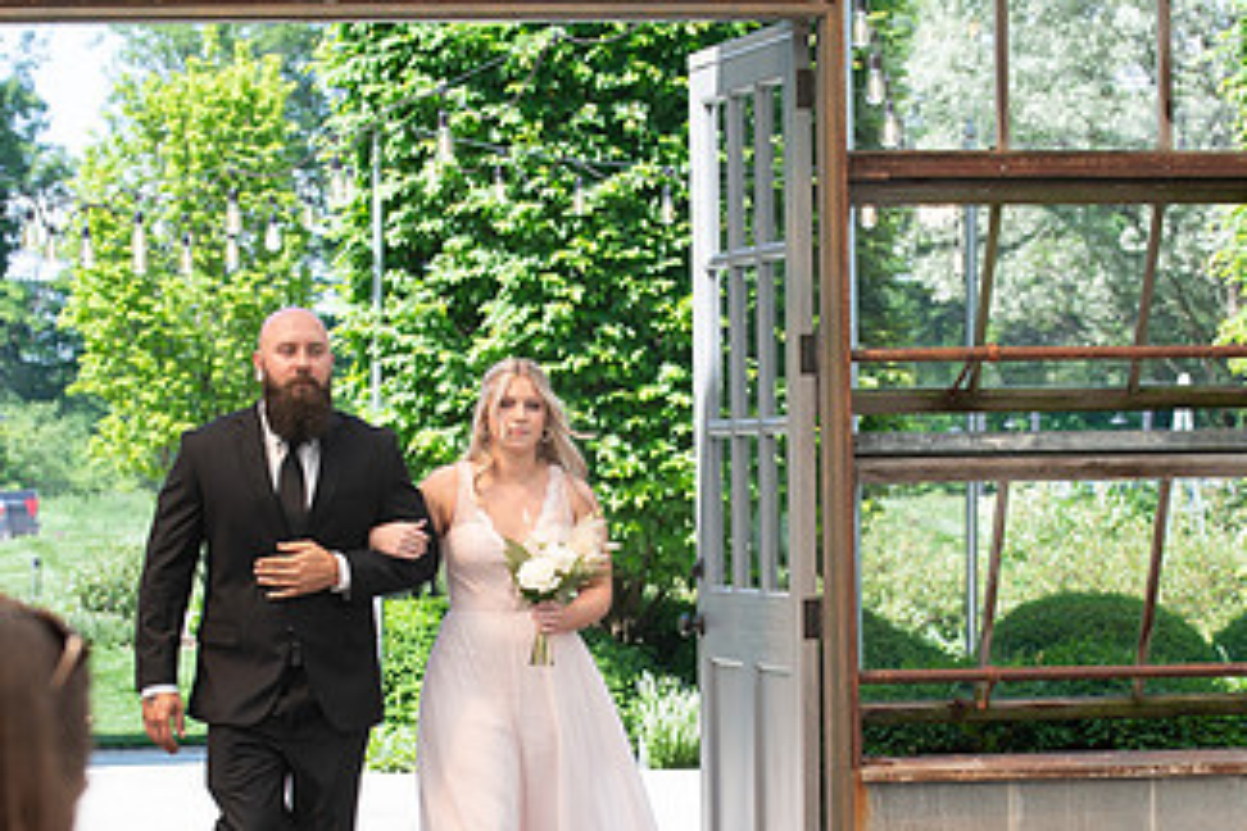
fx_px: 5646
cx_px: 502
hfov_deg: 12.6
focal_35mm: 163
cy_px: 790
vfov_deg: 8.4
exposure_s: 1/250
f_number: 5
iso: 160
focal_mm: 70
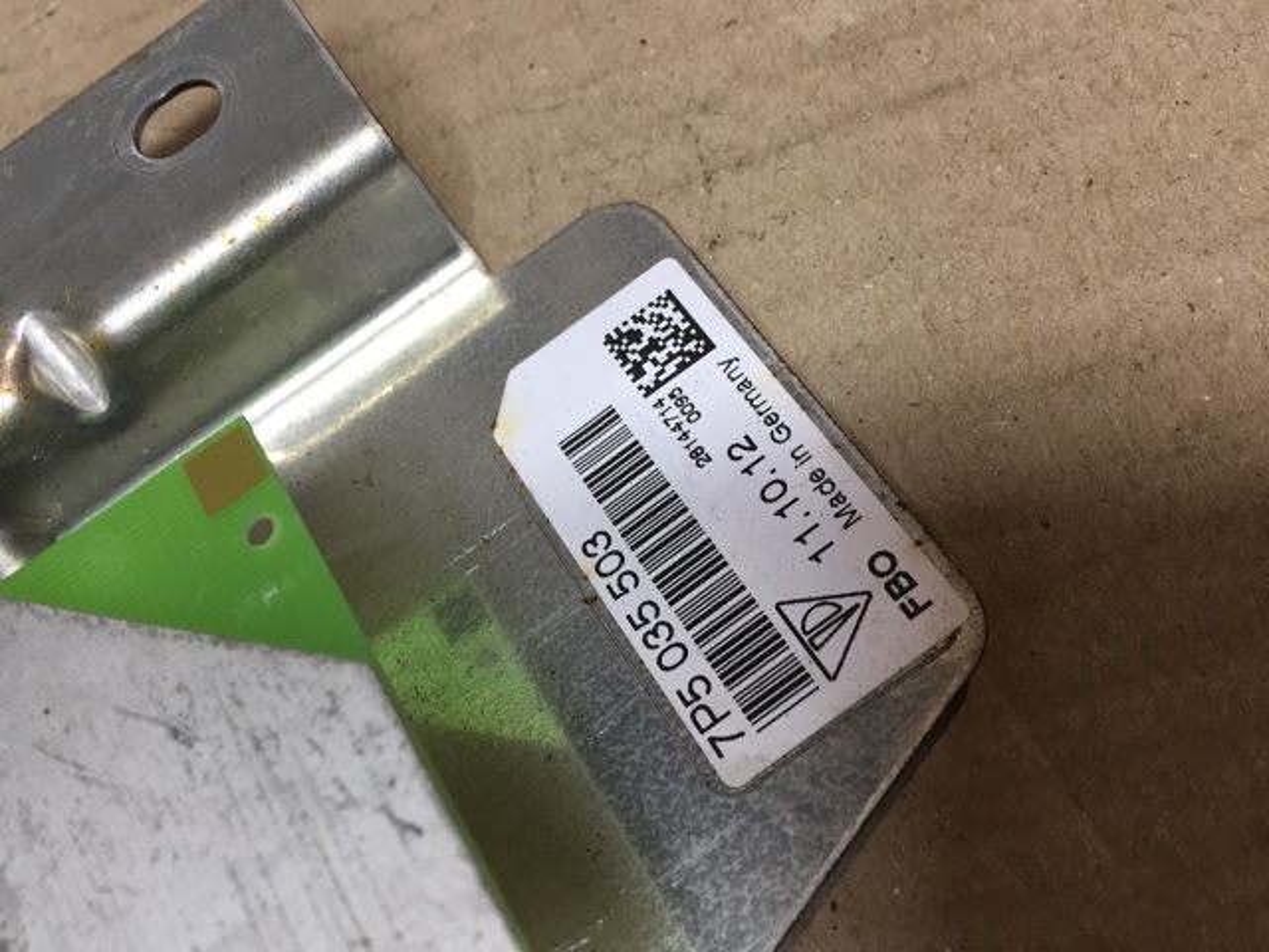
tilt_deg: -69.5
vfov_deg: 48.2
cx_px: 634
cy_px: 476
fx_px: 1063
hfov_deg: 61.7
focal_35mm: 29
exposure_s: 1/33
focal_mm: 4.15
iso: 40
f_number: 2.2
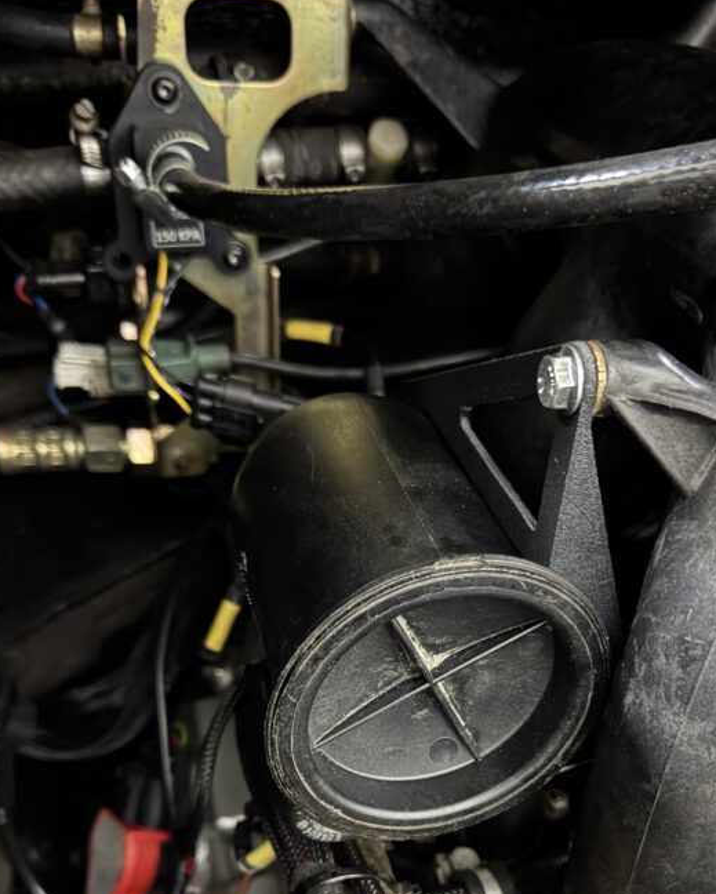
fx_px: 979
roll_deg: -8.4
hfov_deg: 40.0
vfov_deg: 47.2
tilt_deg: -37.4
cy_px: 670
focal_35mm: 37
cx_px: 433
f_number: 1.78
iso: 1600
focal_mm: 6.76
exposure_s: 1/9
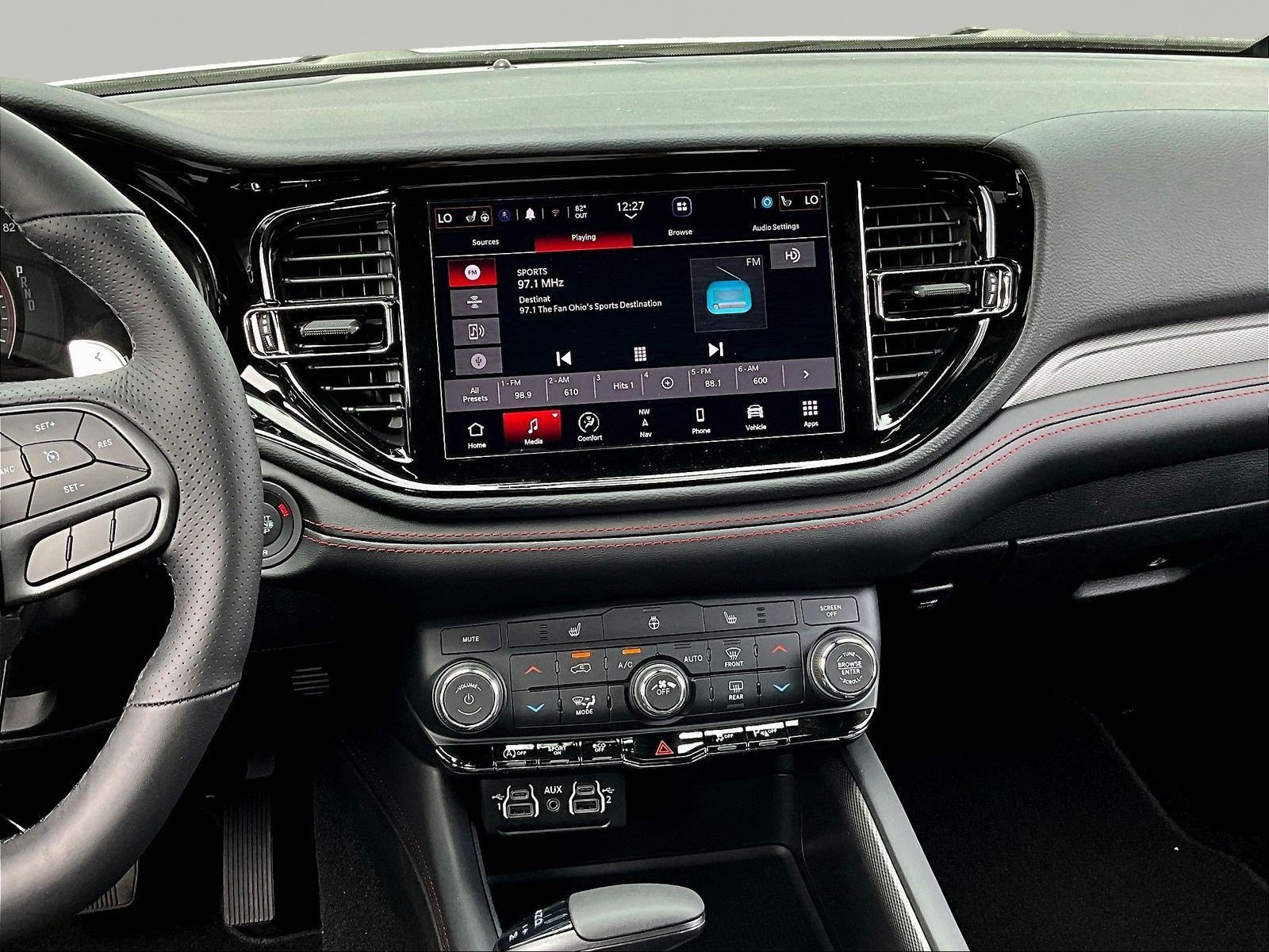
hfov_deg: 61.7
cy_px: 476
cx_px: 634
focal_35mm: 29
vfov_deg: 48.2
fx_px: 1063
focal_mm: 3
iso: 40
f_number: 1.8
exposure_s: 1/122
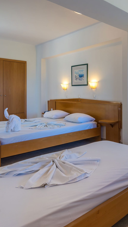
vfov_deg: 62.6
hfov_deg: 34.1
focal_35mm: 31
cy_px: 111
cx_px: 131
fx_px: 187
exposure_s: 1/4
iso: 100
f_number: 10
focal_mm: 15
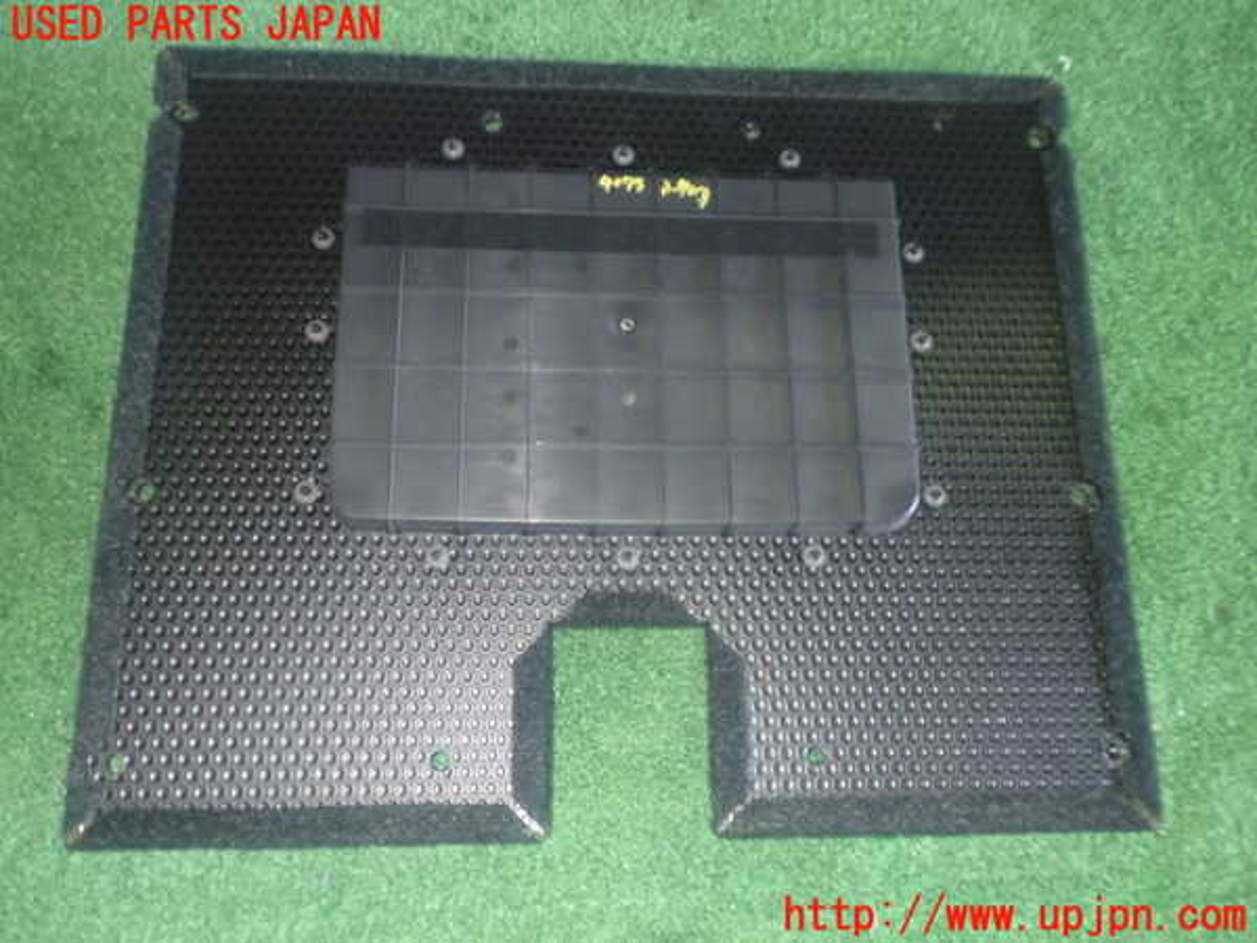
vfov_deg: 46.8
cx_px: 628
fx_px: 1089
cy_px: 472
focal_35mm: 30
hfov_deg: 60.0
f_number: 2.3
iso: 640
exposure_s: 1/30
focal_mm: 5.4
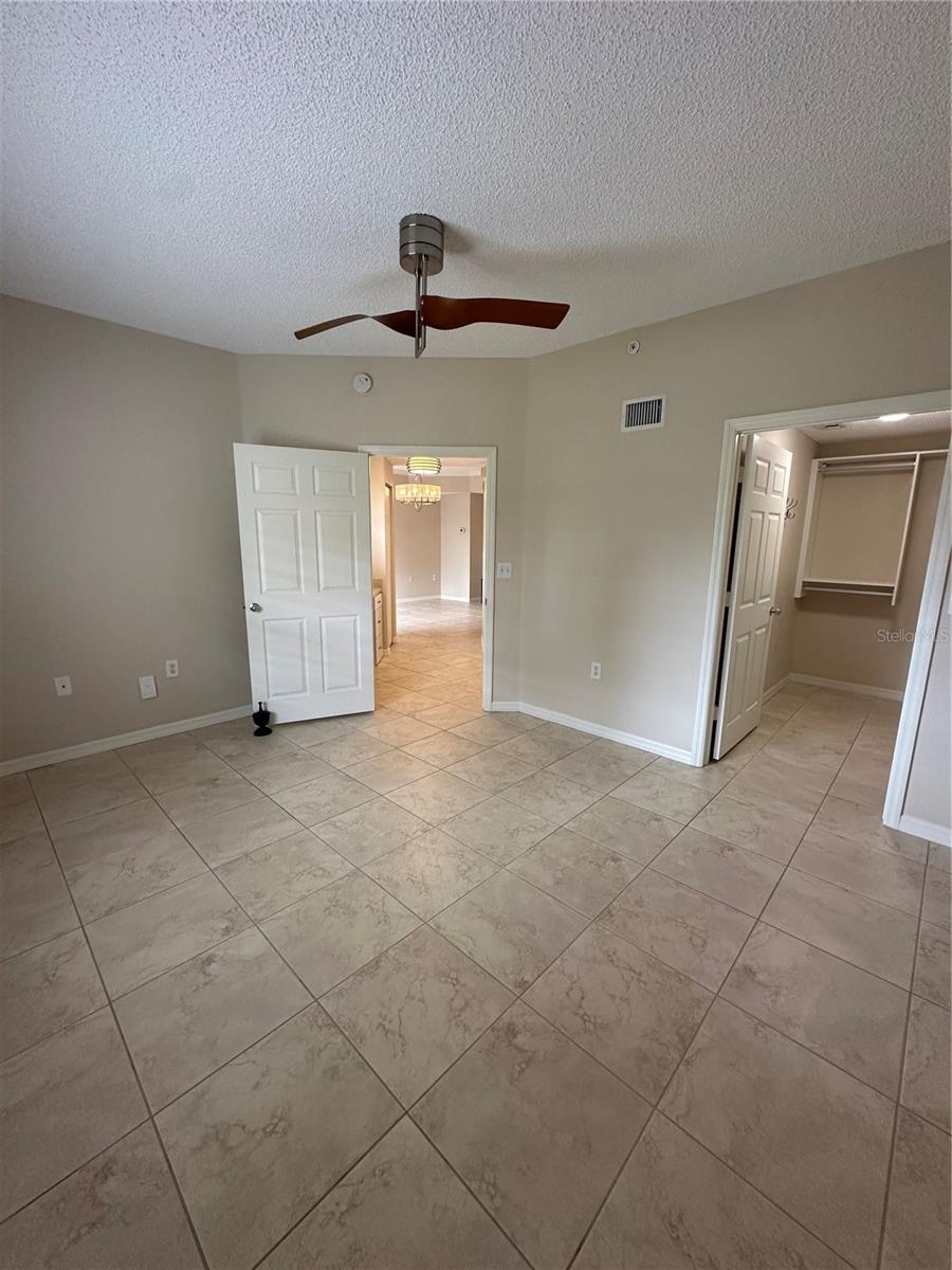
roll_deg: -0.8
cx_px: 476
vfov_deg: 102.1
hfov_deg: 85.7
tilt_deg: -11.6
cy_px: 635
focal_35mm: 14
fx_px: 513
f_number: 2.2
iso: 200
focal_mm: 2.22
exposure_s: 1/120
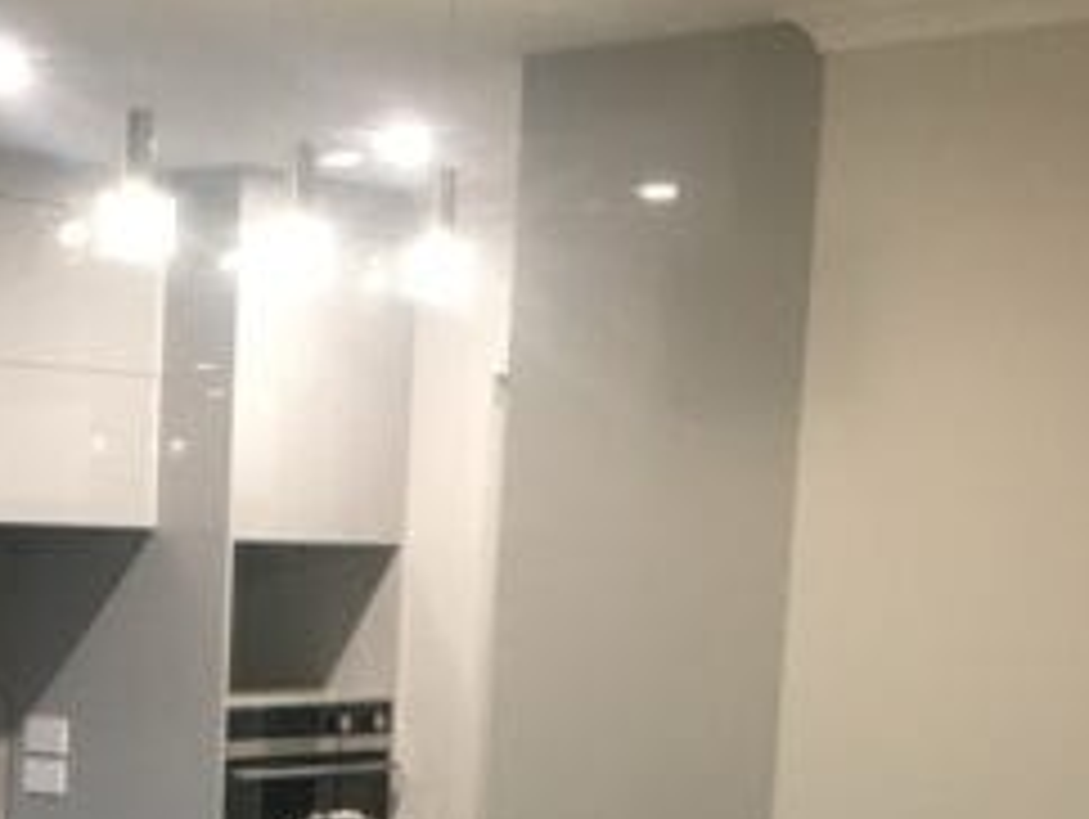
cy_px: 1062
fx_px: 2897
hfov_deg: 20.6
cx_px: -18
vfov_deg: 15.3
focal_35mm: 92
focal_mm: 4.15
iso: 125
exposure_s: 1/33
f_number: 2.2
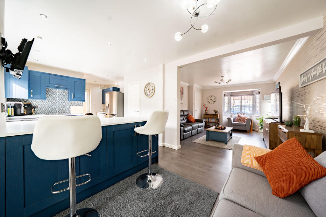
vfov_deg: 90.0
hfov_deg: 112.6
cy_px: 108
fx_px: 109
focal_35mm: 12
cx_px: 163
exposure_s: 1/50
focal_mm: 12
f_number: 5.6
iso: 160
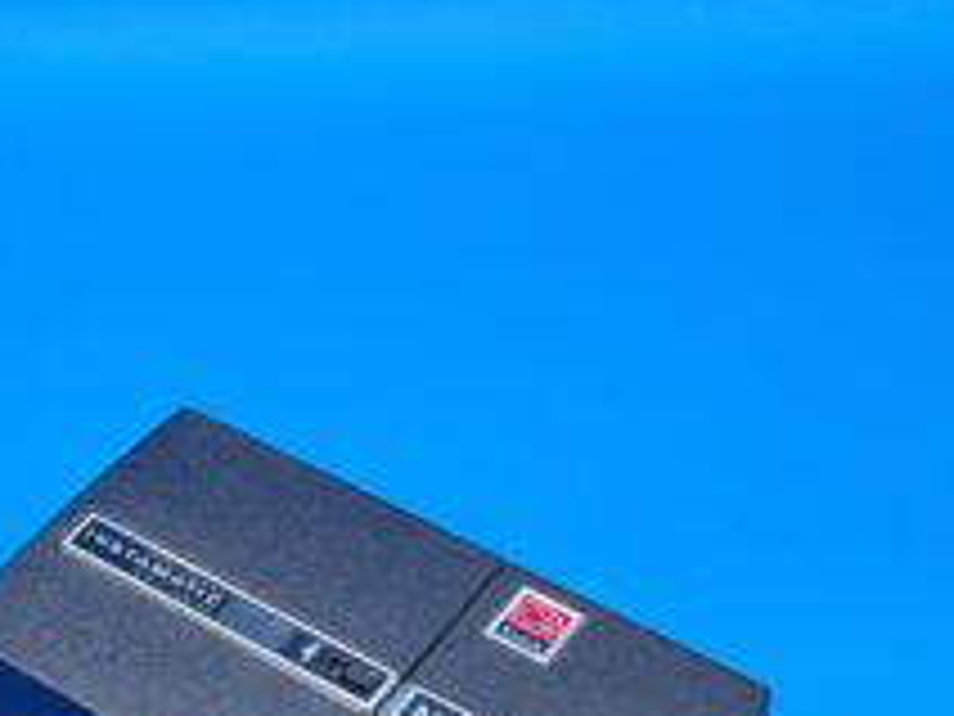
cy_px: 594
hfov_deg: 38.0
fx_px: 1350
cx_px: 243
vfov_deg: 28.9
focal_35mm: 49
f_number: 1.8
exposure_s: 1/202
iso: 50
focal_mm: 5.4
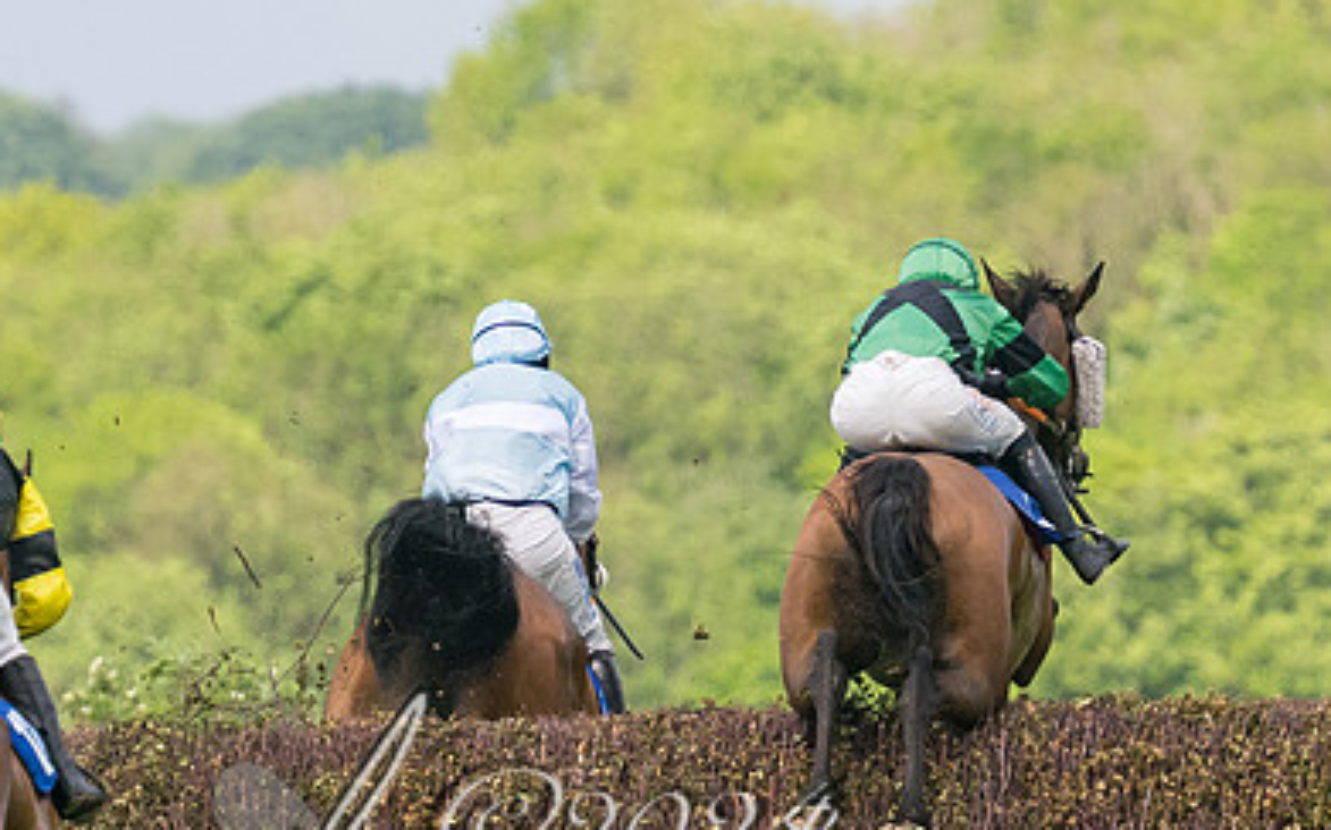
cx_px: 775
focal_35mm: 873
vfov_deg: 1.5
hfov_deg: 2.4
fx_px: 31654
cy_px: 656
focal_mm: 230
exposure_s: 1/4000
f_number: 4
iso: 400
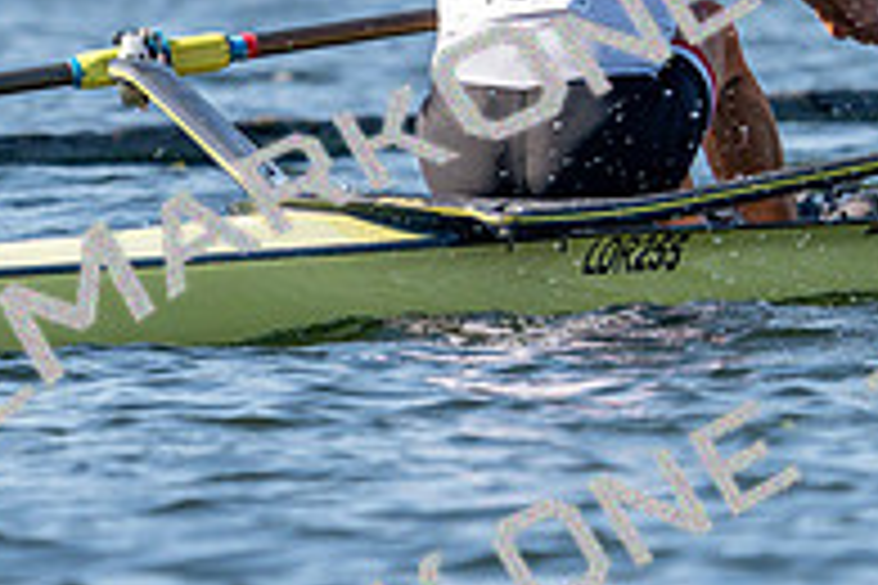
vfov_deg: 1.2
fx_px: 26948
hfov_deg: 1.9
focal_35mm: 1105
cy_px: -83
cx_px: 626
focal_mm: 371
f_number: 6.3
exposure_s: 1/1600
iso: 400
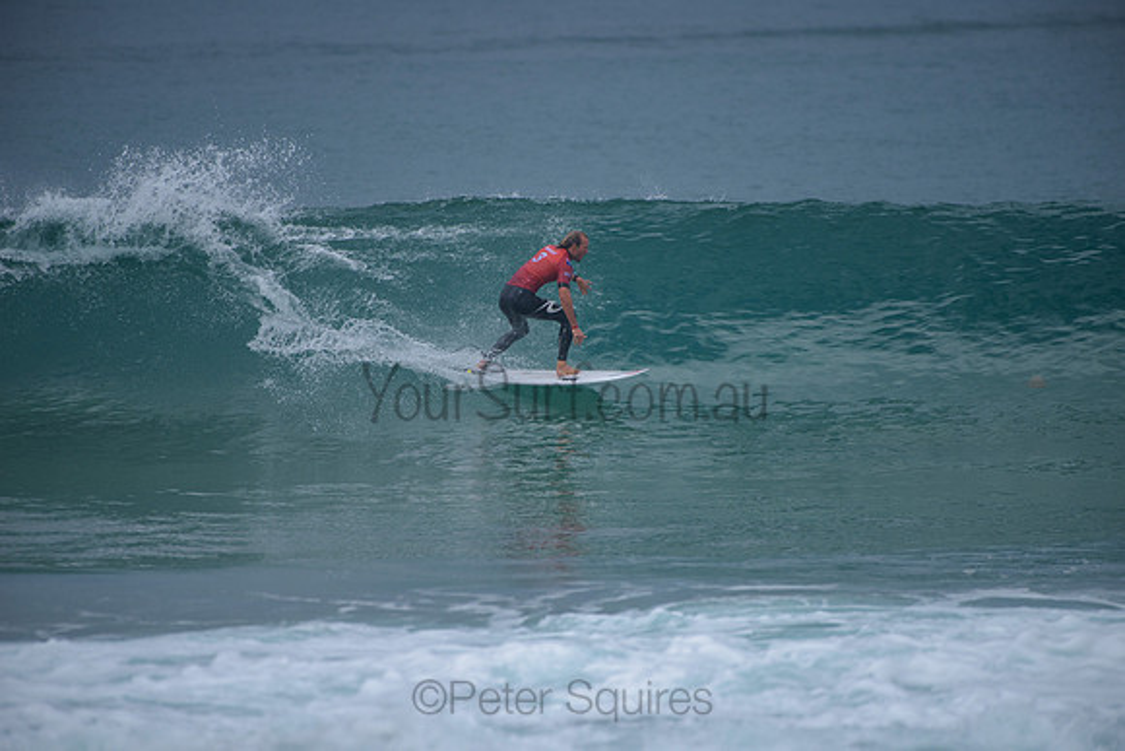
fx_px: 15628
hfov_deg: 4.1
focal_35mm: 500
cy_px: 376
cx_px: 562
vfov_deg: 2.8
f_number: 5.6
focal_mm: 500
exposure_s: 1/2000
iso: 220
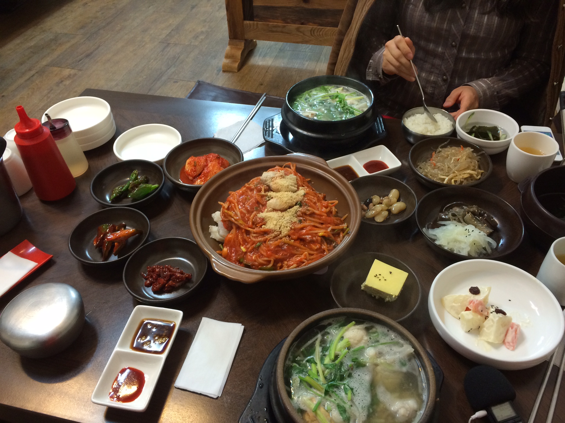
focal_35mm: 29
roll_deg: +3.9
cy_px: 212
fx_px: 473
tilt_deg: -44.5
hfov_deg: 61.7
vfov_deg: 48.2
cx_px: 282
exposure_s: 1/30
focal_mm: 4.15
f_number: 2.2
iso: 125
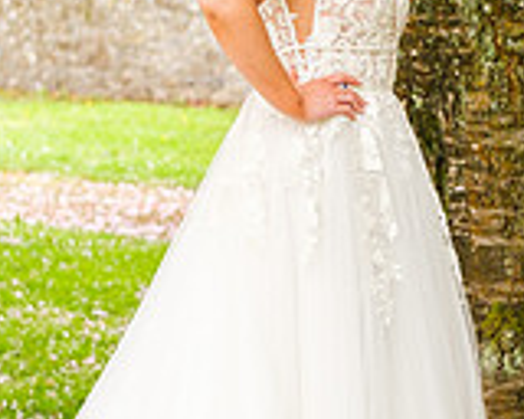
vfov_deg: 5.0
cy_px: 165
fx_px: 4823
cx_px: 377
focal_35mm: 311
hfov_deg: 6.2
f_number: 2.8
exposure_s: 1/500
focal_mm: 58.7
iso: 500
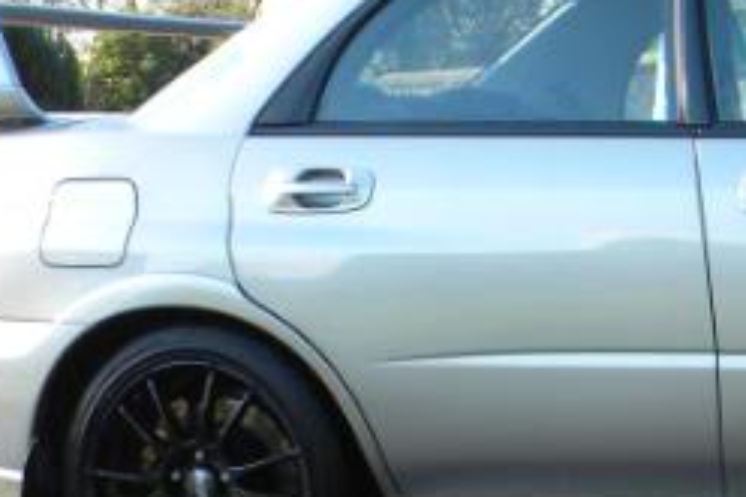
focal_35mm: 94
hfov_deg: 19.7
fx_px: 1947
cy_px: 358
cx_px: 1014
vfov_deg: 14.5
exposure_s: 1/100
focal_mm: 5
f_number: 3.5
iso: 80
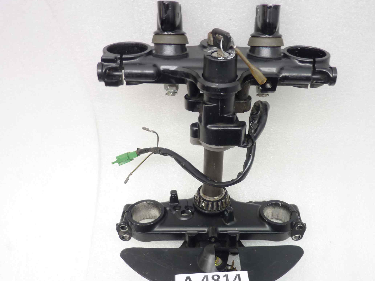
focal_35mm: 31
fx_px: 336
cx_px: 221
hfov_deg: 58.0
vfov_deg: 45.3
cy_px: 158
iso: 80
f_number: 3.3
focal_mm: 4.1
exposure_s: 1/8
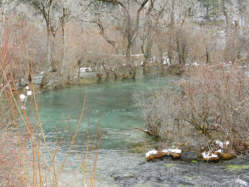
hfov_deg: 36.2
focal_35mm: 53
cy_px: 94
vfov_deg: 27.5
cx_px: 124
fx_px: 381
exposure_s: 1/250
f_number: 4.4
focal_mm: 9.4
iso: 500
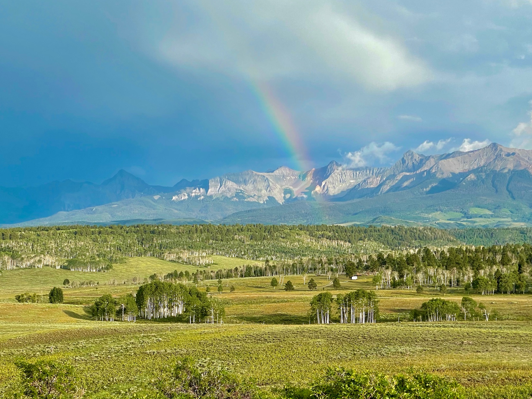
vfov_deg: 25.2
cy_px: 205
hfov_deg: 33.2
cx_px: 276
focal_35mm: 58
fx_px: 891
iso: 25
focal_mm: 6
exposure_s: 1/1261
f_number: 2
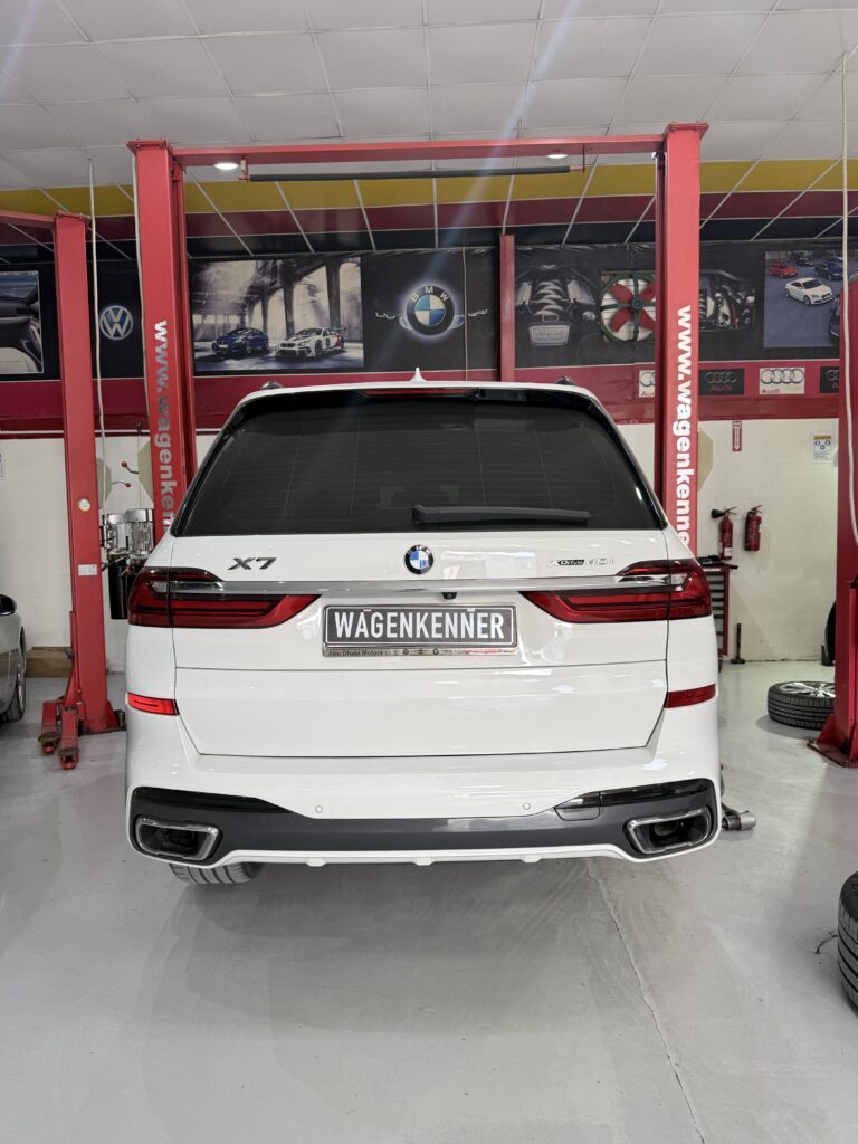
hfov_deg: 56.8
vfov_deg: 71.6
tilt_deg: -2.8
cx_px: 429
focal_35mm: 24
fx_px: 793
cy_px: 572
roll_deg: +0.8
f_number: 1.78
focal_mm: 6.76
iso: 80
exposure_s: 1/100
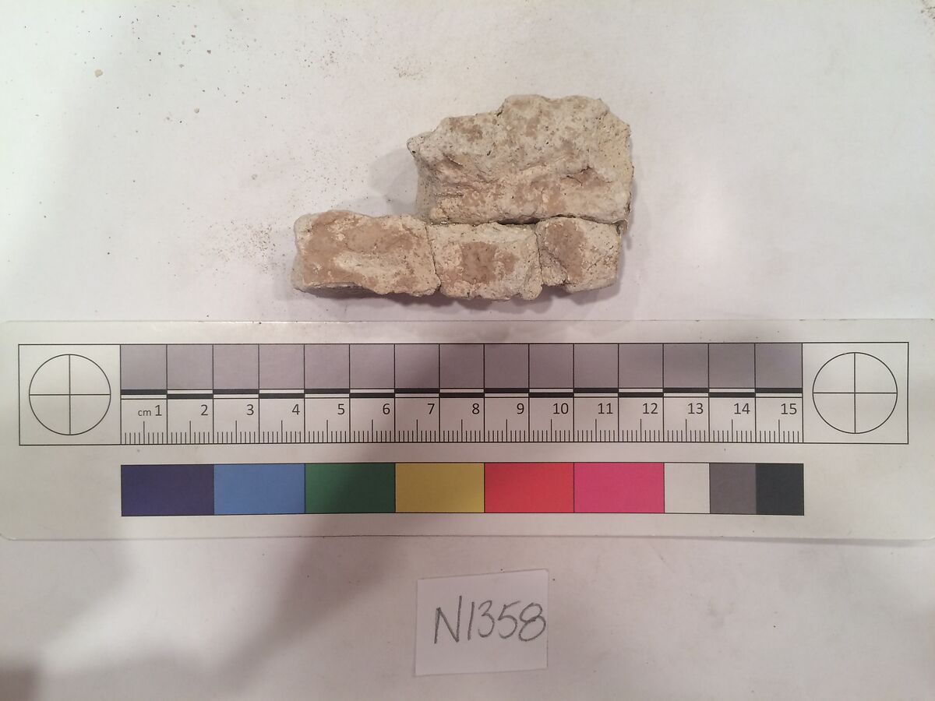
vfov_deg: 48.2
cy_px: 350
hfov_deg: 61.7
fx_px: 783
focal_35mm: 29
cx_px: 468
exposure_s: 1/30
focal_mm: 4.15
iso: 40
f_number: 2.2
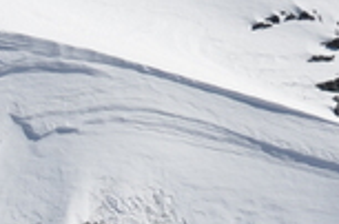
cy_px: 322
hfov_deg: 8.5
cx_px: -195
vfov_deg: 5.7
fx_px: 2234
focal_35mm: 238
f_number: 6.3
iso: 200
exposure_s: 1/1600
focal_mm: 27
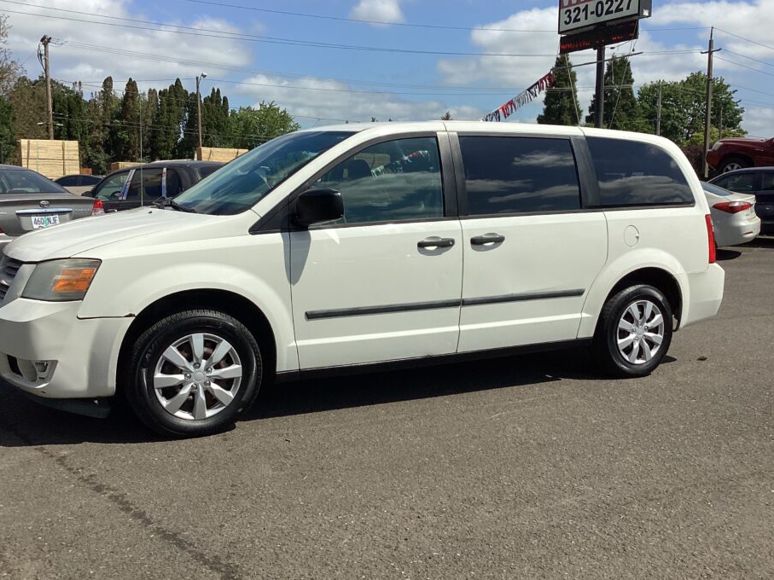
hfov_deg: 52.6
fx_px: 782
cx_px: 383
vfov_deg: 40.7
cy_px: 272
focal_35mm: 35
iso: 25
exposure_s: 1/2262
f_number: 2.4
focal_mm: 3.3
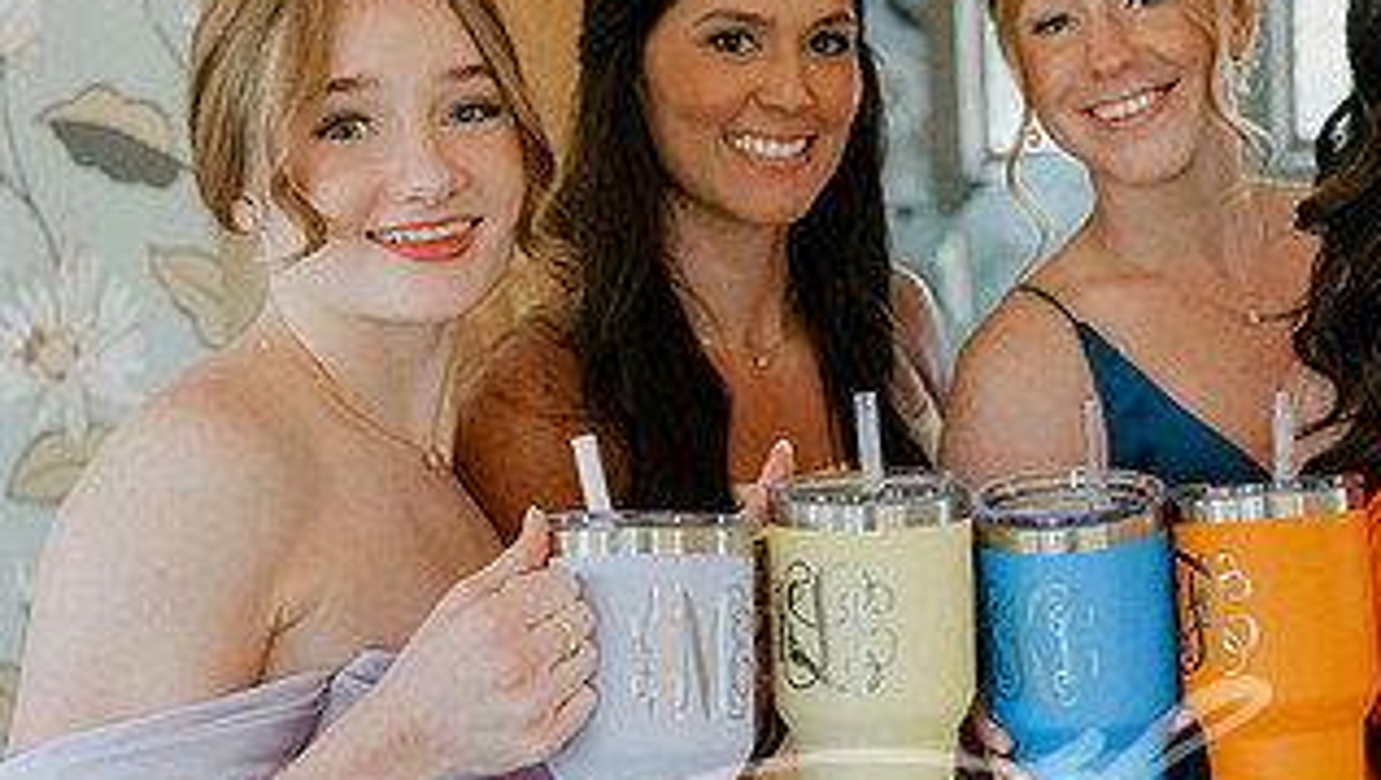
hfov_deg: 30.9
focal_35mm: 67
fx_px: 2456
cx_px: 1019
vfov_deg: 18.0
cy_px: 429
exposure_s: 1/200
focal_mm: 35
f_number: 2.8
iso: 2500
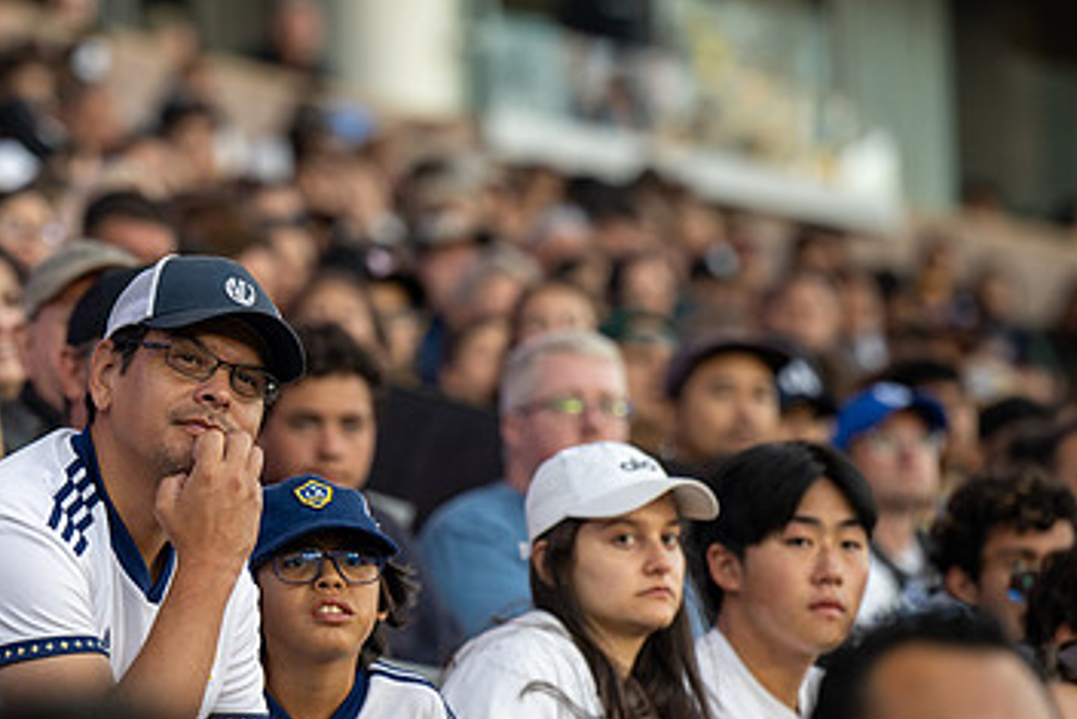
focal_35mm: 330
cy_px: 516
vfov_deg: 4.2
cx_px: 269
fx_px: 9876
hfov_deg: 6.2
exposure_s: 1/200
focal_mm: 200
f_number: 4
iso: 560
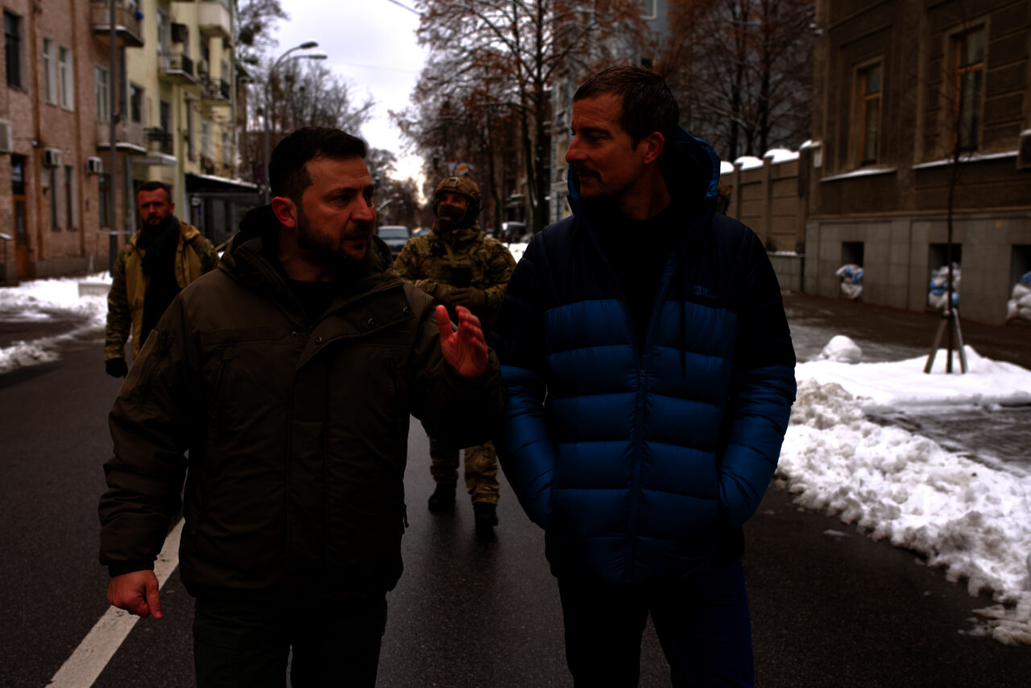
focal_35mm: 35
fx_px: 1003
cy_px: 344
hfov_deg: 54.4
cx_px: 516
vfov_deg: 37.9
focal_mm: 35
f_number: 4.5
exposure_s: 1/200
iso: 500
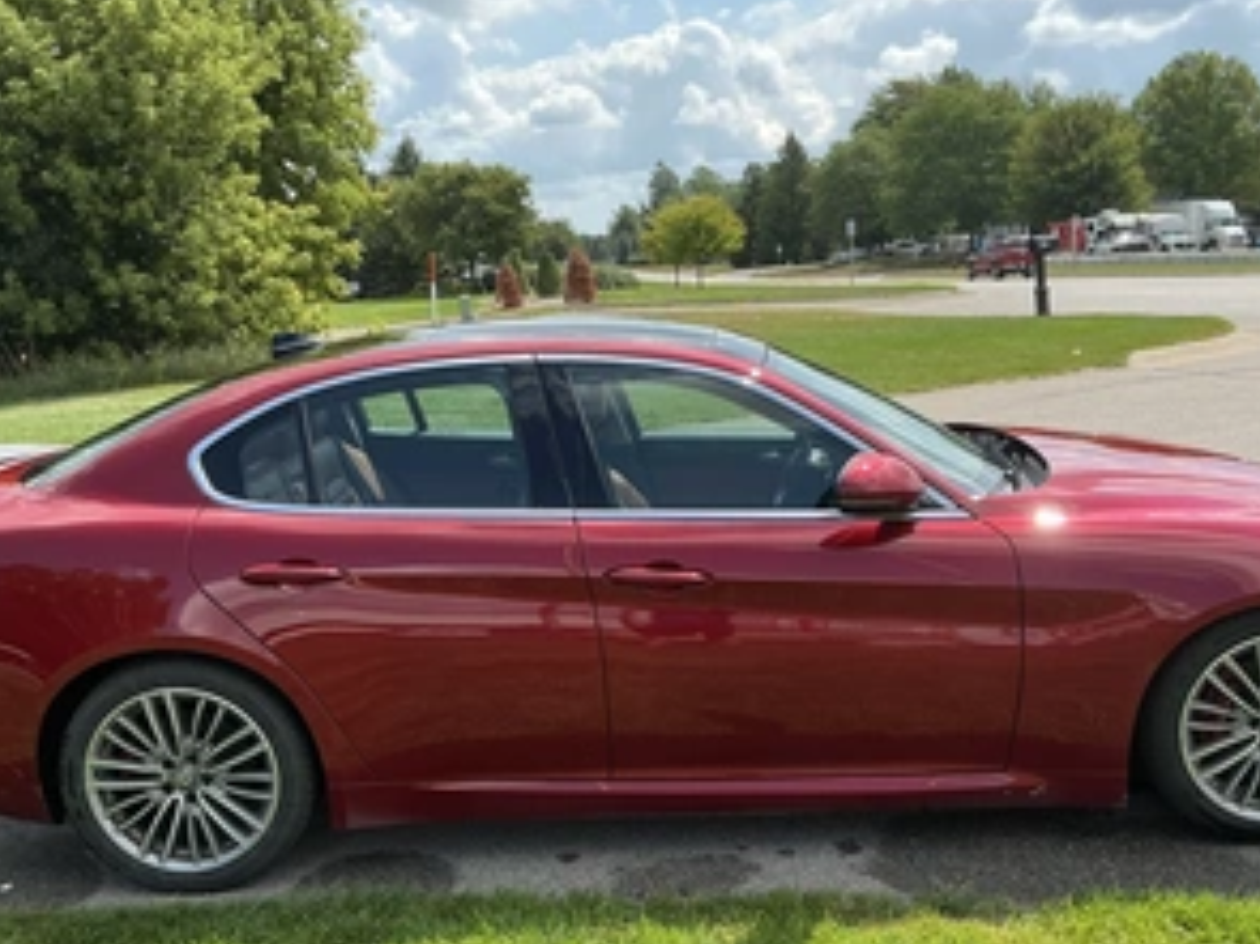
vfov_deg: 37.6
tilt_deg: -10.4
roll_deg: +2.8
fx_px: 1383
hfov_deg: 49.0
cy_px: 564
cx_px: 666
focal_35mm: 38
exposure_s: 1/1035
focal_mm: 3
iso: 25
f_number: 1.8
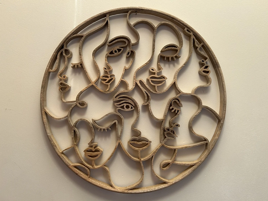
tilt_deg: -0.9
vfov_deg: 53.1
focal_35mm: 26
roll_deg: -1.2
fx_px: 201
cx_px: 134
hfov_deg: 67.3
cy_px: 100
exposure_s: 1/50
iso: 125
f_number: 1.5
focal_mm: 5.7
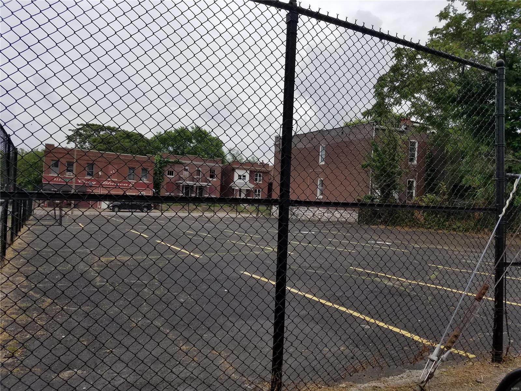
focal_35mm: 26
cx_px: 260
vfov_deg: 53.1
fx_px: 391
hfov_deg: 67.3
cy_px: 196
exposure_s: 1/4024
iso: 50
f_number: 1.7
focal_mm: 4.2
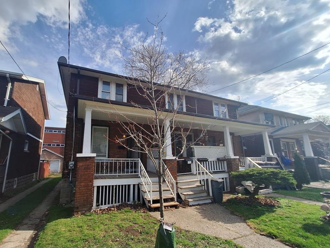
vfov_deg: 81.7
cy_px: 131
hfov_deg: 97.6
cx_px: 144
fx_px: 143
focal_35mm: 15
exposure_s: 1/2755
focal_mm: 1.74
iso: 40
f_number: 2.2
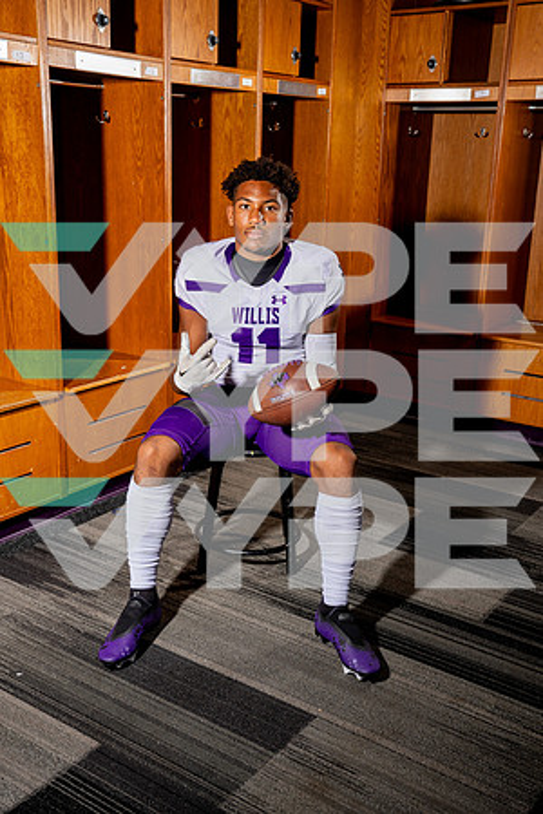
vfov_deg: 50.7
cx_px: 272
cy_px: 407
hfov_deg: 35.1
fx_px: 860
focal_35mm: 38
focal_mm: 38
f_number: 5.6
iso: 100
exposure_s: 1/250
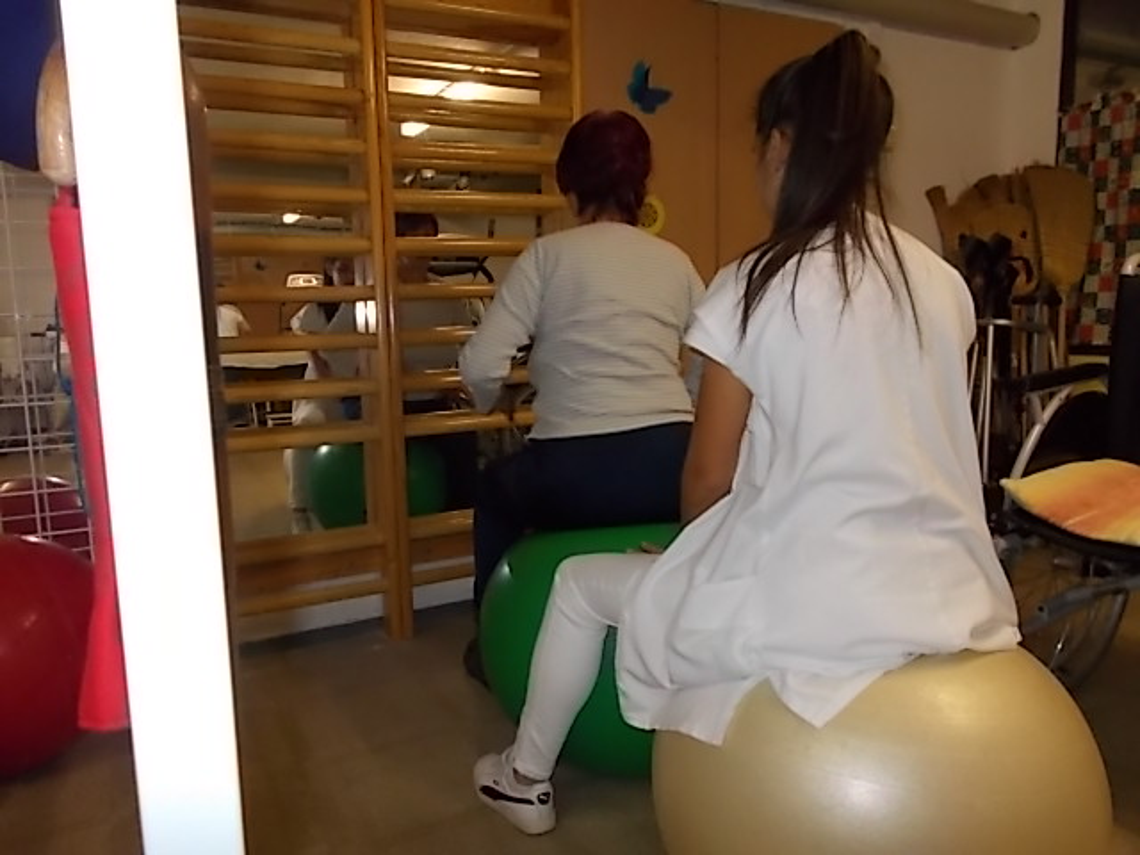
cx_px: 570
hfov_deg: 67.3
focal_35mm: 26
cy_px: 428
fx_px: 856
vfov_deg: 53.1
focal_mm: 4.6
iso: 200
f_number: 3.2
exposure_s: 1/25
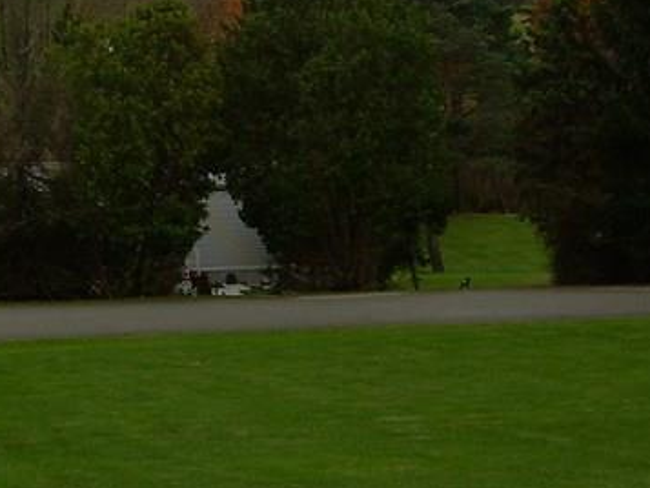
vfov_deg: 13.4
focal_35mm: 109
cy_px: -25
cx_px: 95
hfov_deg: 17.8
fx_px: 2047
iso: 50
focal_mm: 6.3
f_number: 4.6
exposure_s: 1/177
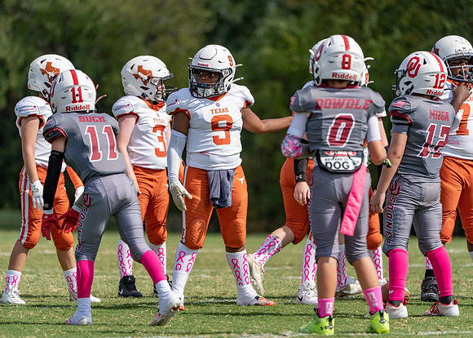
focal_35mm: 419
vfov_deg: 3.4
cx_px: 236
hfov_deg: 4.8
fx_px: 5629
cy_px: 169
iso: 320
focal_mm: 400
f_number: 5.6
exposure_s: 1/1250
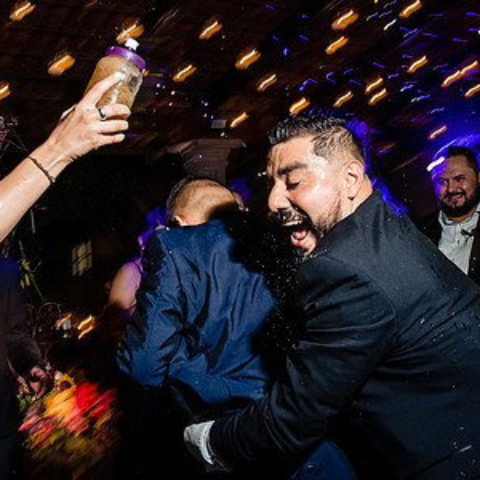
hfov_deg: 34.6
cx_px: 197
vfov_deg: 34.7
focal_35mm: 49
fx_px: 769
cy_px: 238
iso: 2000
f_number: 8
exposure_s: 1/50
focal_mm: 24
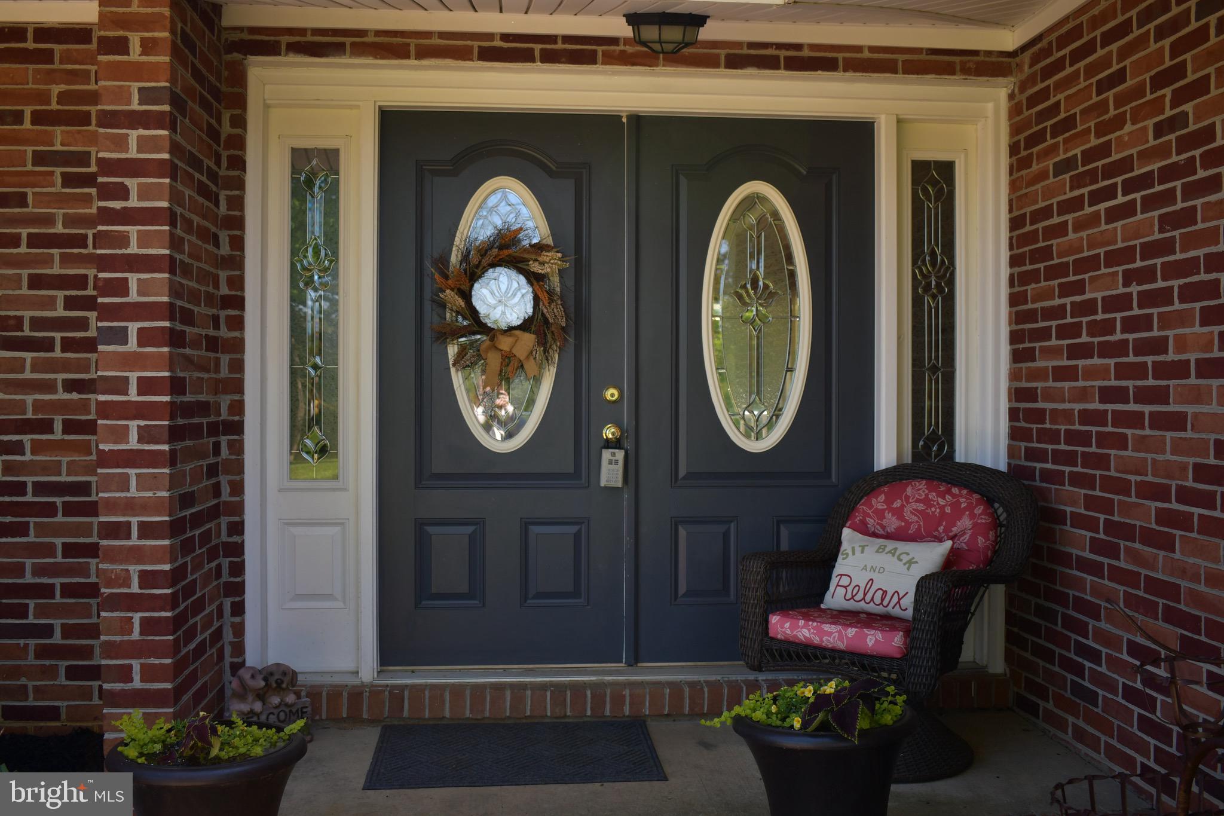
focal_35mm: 36
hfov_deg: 53.1
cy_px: 408
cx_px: 612
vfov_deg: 36.9
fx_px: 1224
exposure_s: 1/320
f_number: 3.8
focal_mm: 24
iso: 200
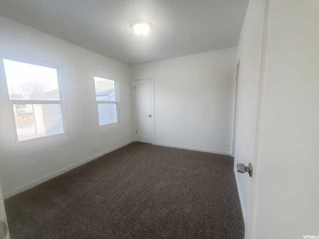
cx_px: 160
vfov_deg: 89.9
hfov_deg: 106.2
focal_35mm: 13
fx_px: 120
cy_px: 120
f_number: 2.2
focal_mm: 1.8
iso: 50
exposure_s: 1/59
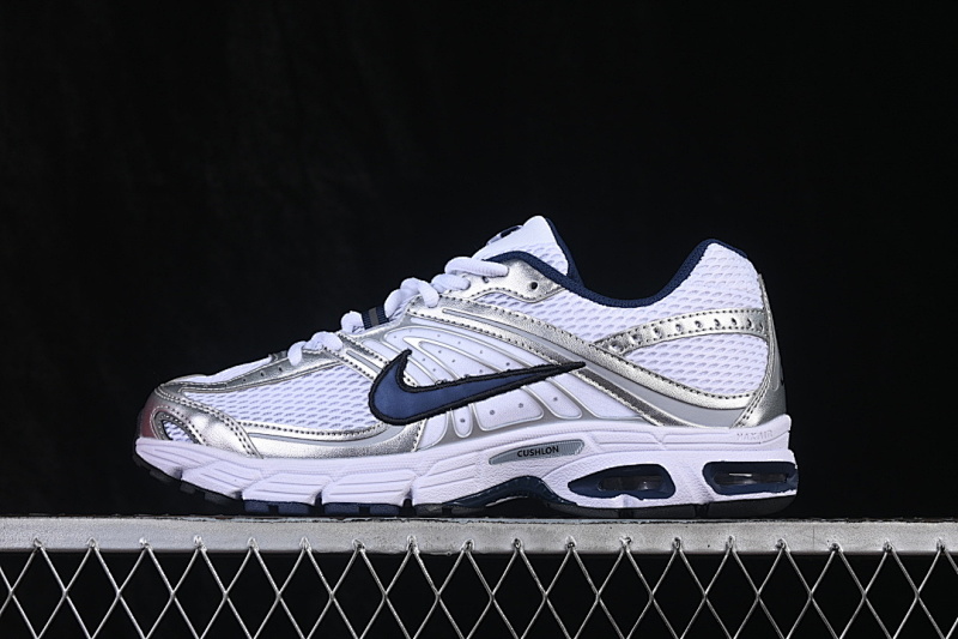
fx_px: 1995
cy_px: 320
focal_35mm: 75
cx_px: 479
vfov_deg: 18.2
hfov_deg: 27.0
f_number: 8
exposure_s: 1/60
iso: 160
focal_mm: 50
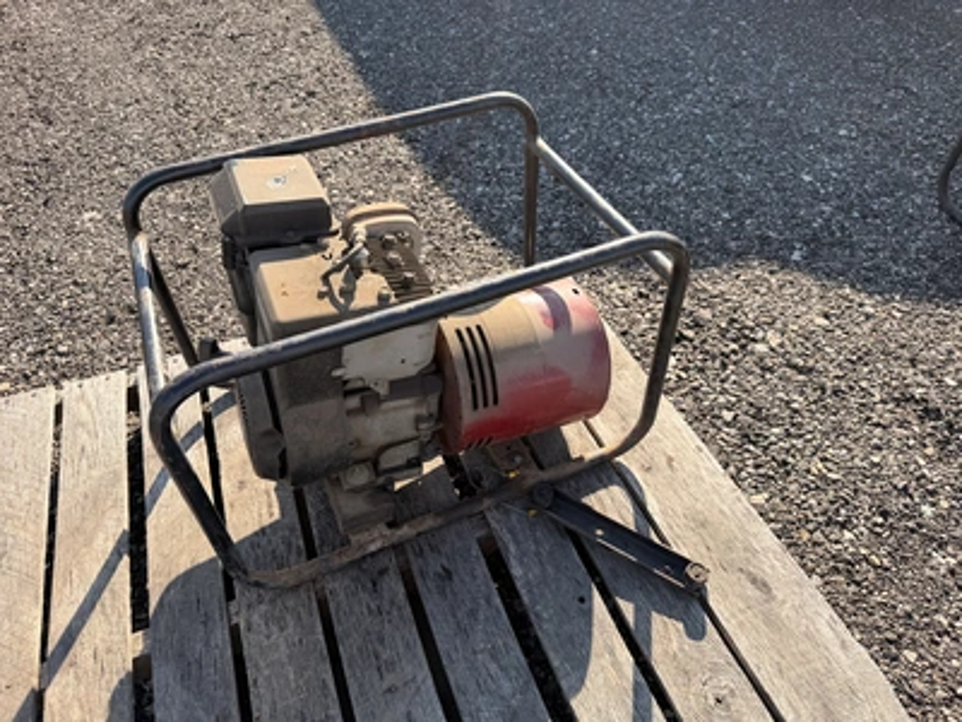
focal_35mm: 24
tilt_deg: -47.9
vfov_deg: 56.8
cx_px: 481
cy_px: 361
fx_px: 667
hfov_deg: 71.6
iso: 80
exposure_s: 1/1250
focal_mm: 6.76
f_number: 1.78
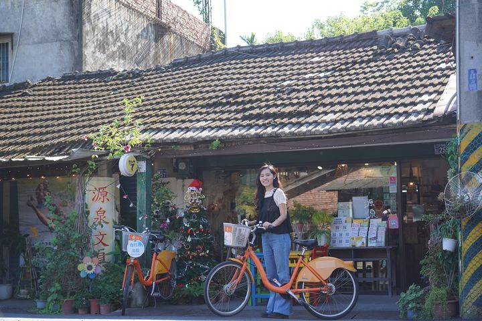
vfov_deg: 23.8
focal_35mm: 57
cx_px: 241
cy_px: 160
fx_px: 763
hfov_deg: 35.1
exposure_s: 1/160
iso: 100
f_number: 4
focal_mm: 57
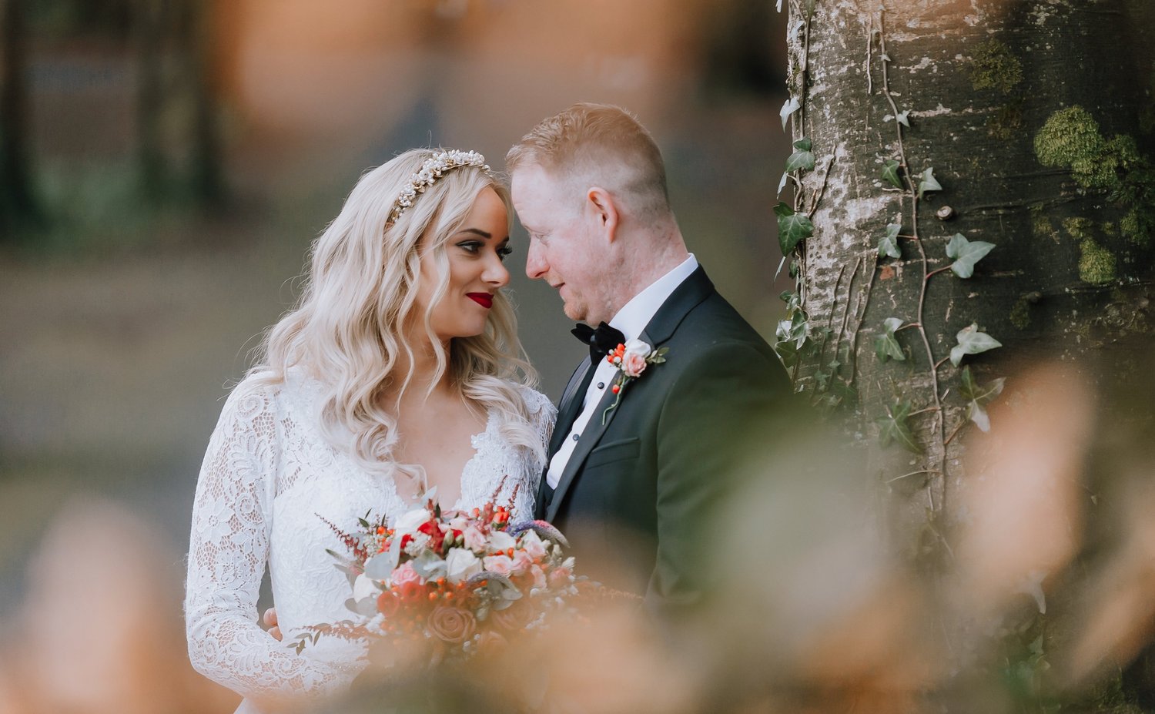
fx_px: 6438
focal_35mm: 205
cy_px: 332
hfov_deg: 10.3
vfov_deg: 6.3
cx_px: 577
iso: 800
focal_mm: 200
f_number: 2.8
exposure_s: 1/320
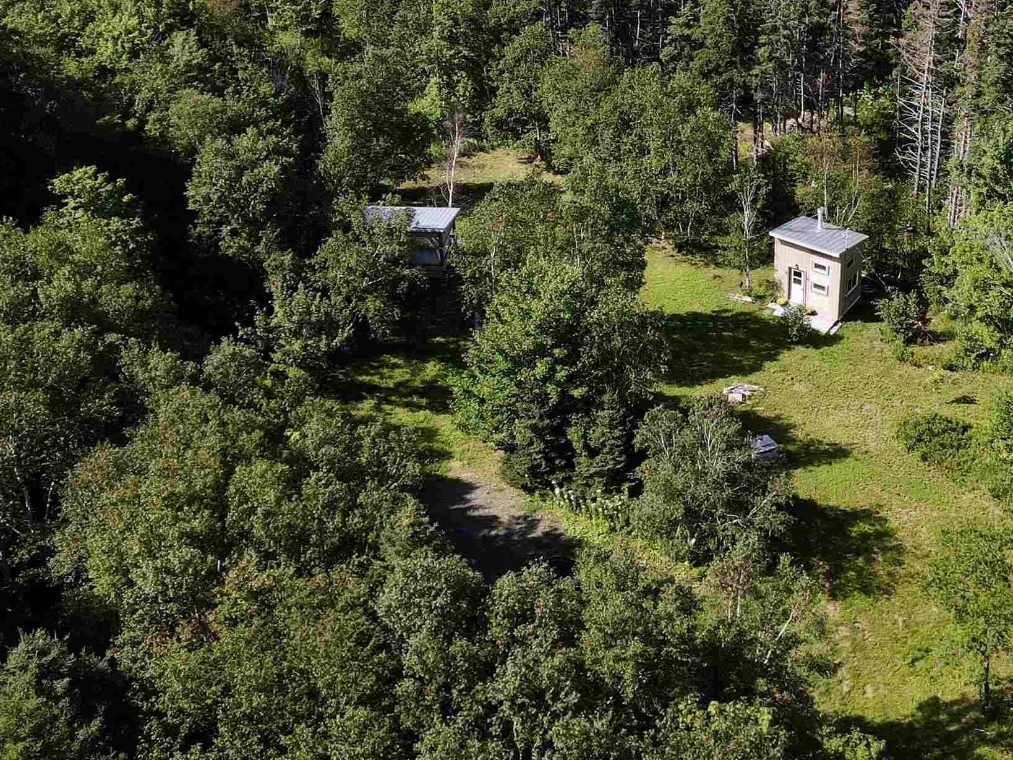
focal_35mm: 45
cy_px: 102
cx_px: 753
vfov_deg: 31.0
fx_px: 1317
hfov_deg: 40.9
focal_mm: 4.5
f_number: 2.8
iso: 100
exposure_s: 1/500
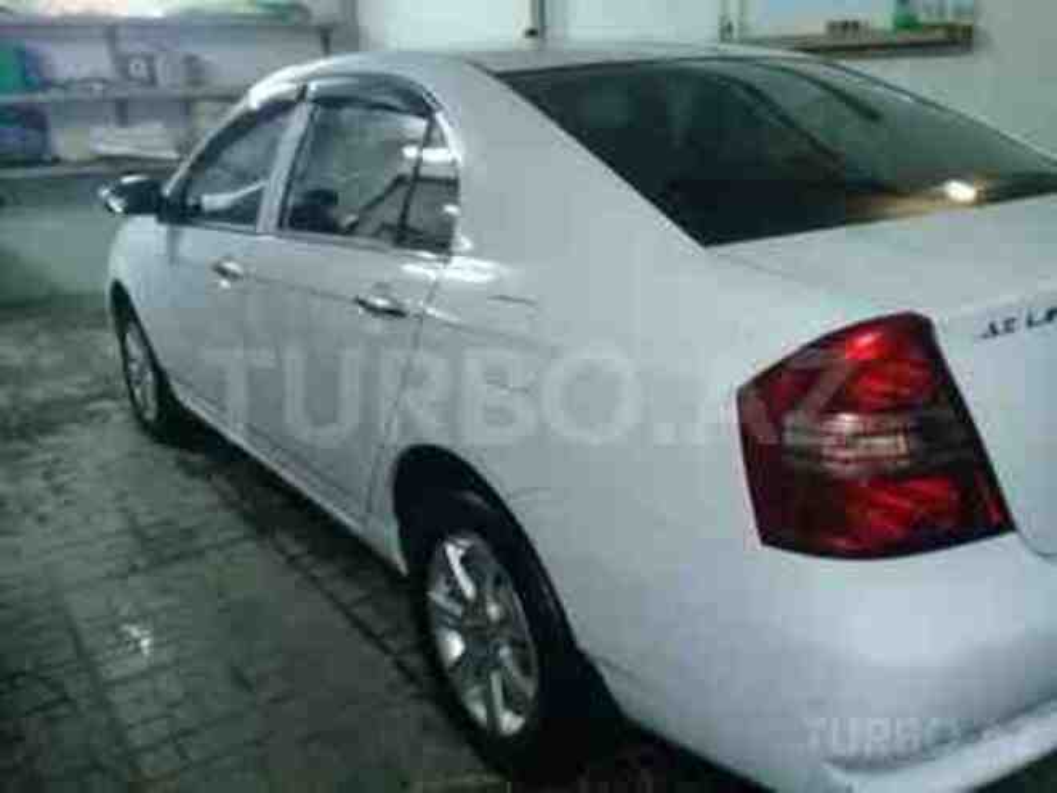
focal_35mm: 31
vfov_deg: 45.4
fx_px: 947
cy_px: 396
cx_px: 528
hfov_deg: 58.4
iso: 320
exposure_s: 1/17
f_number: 2.2
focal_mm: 3.3
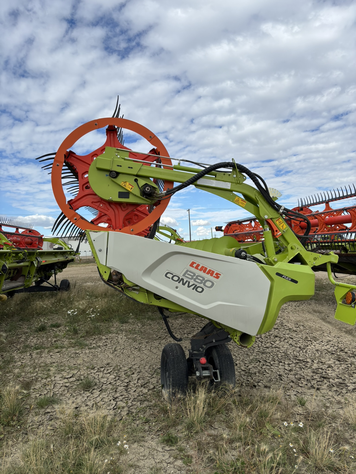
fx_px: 357
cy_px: 237
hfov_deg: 53.1
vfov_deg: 67.3
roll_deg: +2.3
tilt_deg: +2.2
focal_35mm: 26
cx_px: 178
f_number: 1.6
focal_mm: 5.96
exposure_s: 1/3311
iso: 50
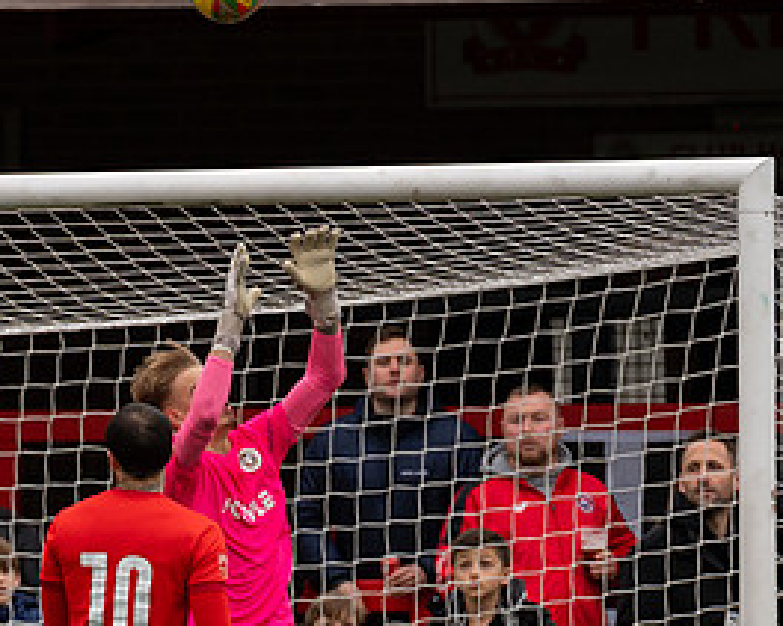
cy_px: 615
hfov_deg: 1.5
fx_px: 29165
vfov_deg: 1.2
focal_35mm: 1259
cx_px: 76
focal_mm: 300
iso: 400
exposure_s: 1/1250
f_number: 4
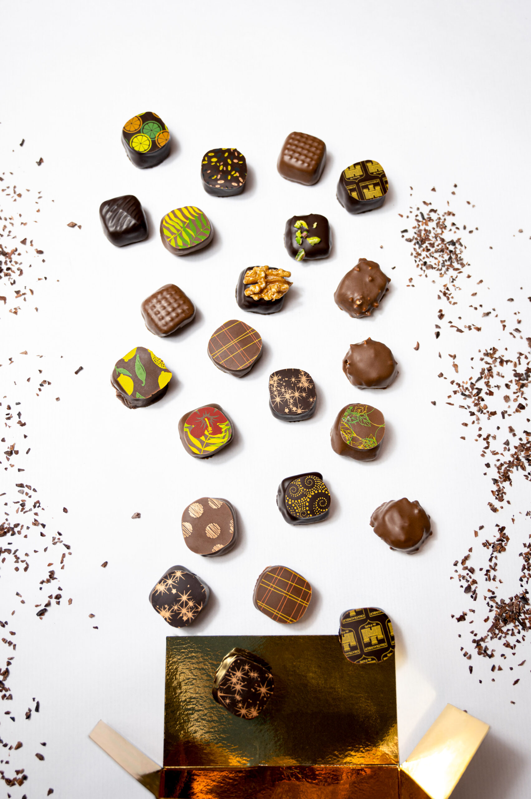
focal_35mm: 33
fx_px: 731
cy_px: 400
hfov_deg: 39.9
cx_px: 266
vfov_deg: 57.3
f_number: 4
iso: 200
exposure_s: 1/60
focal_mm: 33
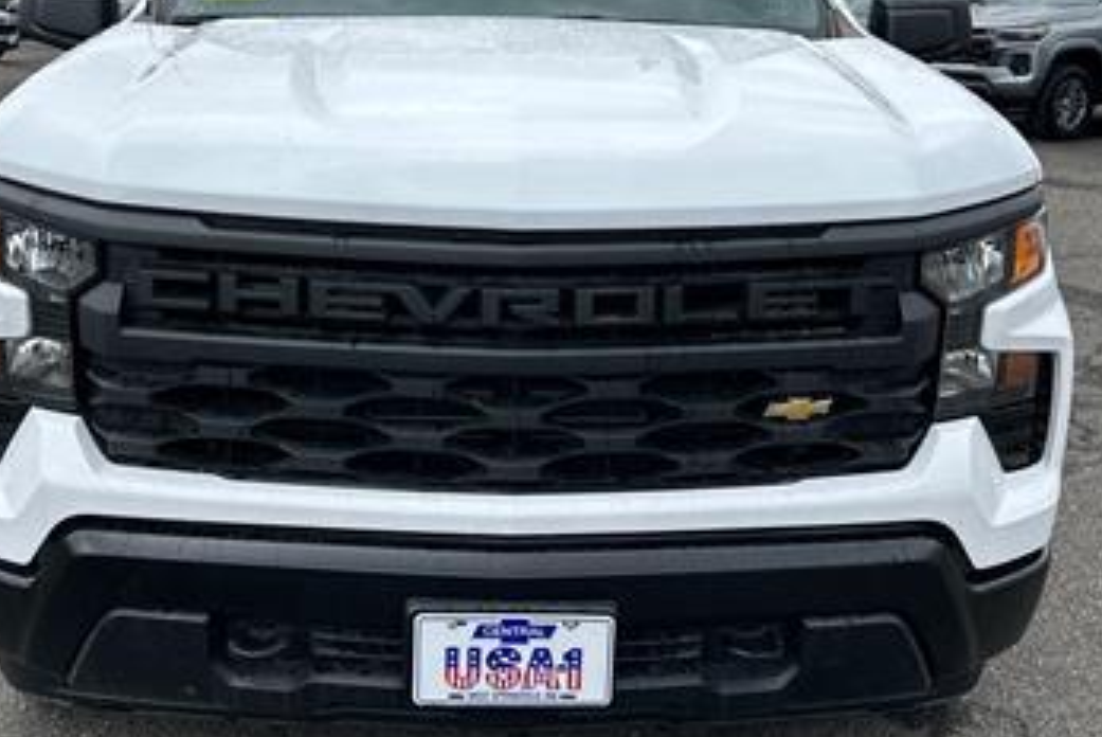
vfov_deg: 29.2
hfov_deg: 42.7
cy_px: 289
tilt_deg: -11.0
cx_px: 508
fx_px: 1409
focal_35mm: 46
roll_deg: -0.9
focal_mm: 6.86
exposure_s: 1/626
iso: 80
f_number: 1.78
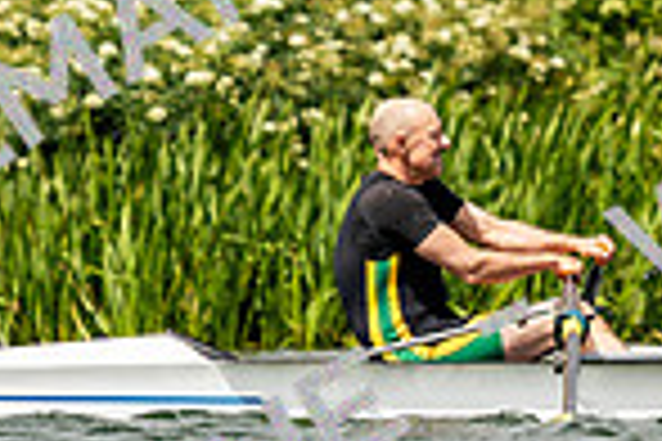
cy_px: 295
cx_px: 1162
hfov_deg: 1.3
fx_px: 29530
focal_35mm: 1606
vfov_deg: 0.9
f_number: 6.3
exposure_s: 1/2000
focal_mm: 407
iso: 250
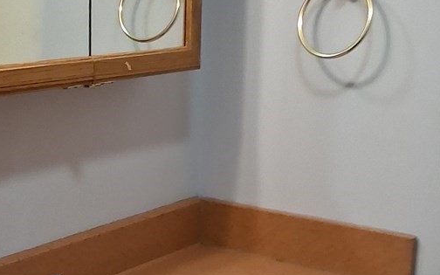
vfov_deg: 15.5
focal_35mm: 84
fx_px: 1007
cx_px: 176
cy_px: 159
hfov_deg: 24.6
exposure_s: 1/60
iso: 500
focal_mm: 3.98
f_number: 1.8
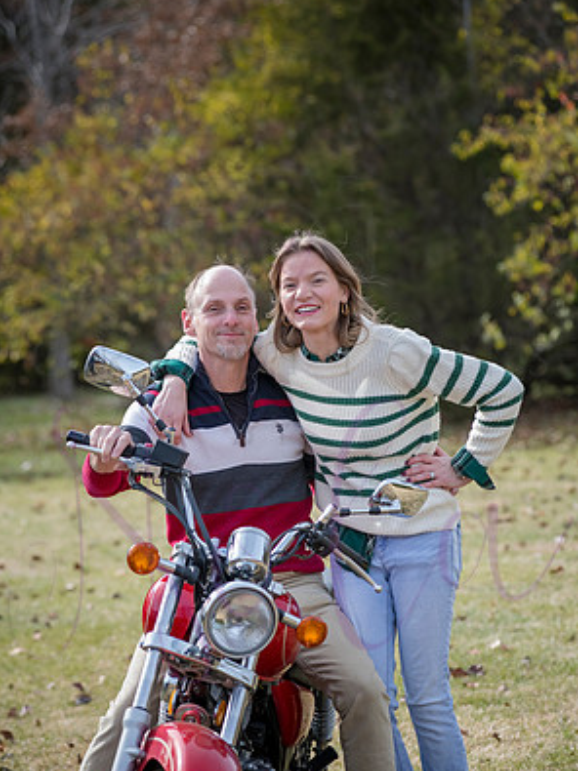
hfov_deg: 10.8
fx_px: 3052
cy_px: 427
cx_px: 291
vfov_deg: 14.4
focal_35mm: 137
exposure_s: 1/1000
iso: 400
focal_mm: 125
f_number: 4.5
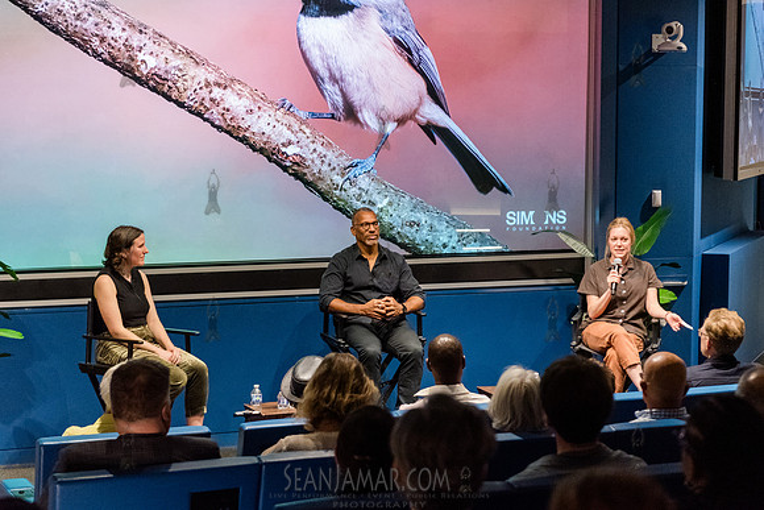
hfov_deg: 27.1
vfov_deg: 18.3
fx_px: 1586
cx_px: 413
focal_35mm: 75
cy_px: 264
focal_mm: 66
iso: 6400
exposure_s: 1/200
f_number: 3.5
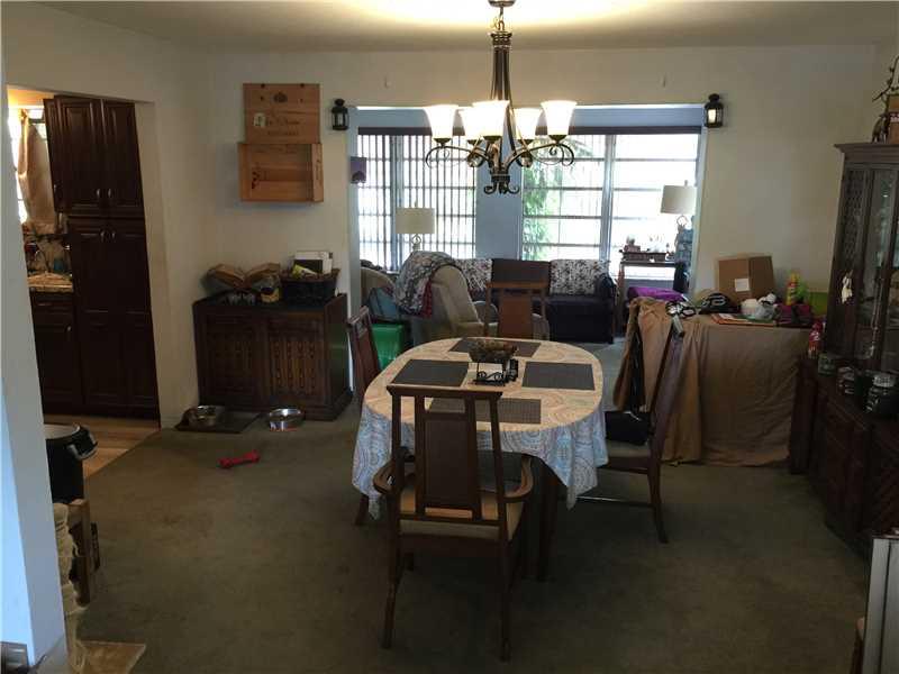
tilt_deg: -12.6
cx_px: 450
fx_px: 753
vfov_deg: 48.2
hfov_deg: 61.7
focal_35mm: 29
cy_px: 337
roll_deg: -0.5
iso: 100
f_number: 2.2
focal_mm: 4.15
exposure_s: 1/15
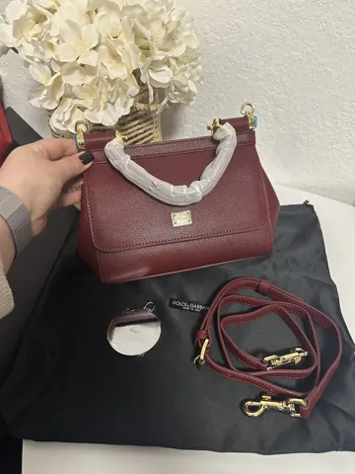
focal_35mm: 24
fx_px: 328
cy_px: 237
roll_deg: +0.4
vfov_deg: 71.6
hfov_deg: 56.8
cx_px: 178
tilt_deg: -42.8
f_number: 1.78
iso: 500
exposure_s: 1/50
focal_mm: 6.86
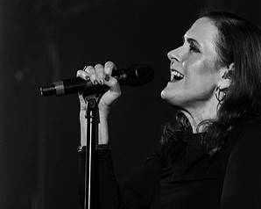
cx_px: 142
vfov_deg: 1.5
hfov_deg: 1.9
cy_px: 128
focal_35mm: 1018
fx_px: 7858
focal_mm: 500
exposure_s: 1/160
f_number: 6
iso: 4000
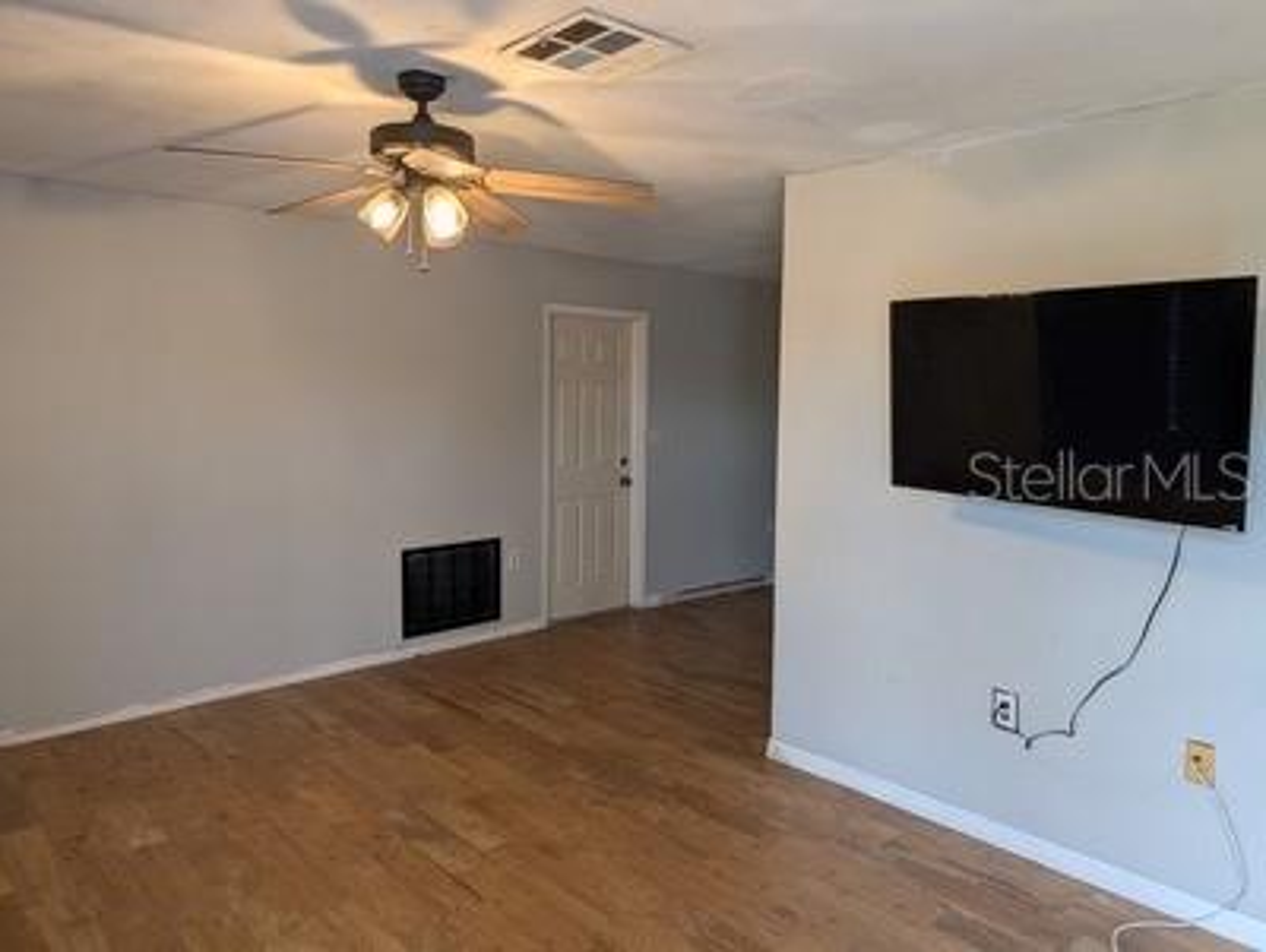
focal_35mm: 24
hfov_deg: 71.5
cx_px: 633
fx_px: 879
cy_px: 476
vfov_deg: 56.9
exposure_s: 1/120
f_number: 1.68
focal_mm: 6.9
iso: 25
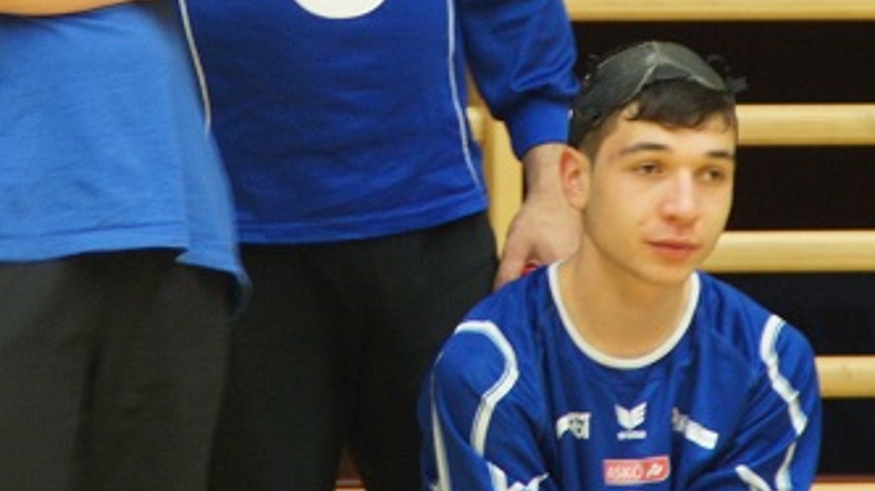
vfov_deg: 1.6
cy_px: -92
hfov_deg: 2.9
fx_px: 17487
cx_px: 420
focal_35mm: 754
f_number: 6.3
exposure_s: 1/13
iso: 1600
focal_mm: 200
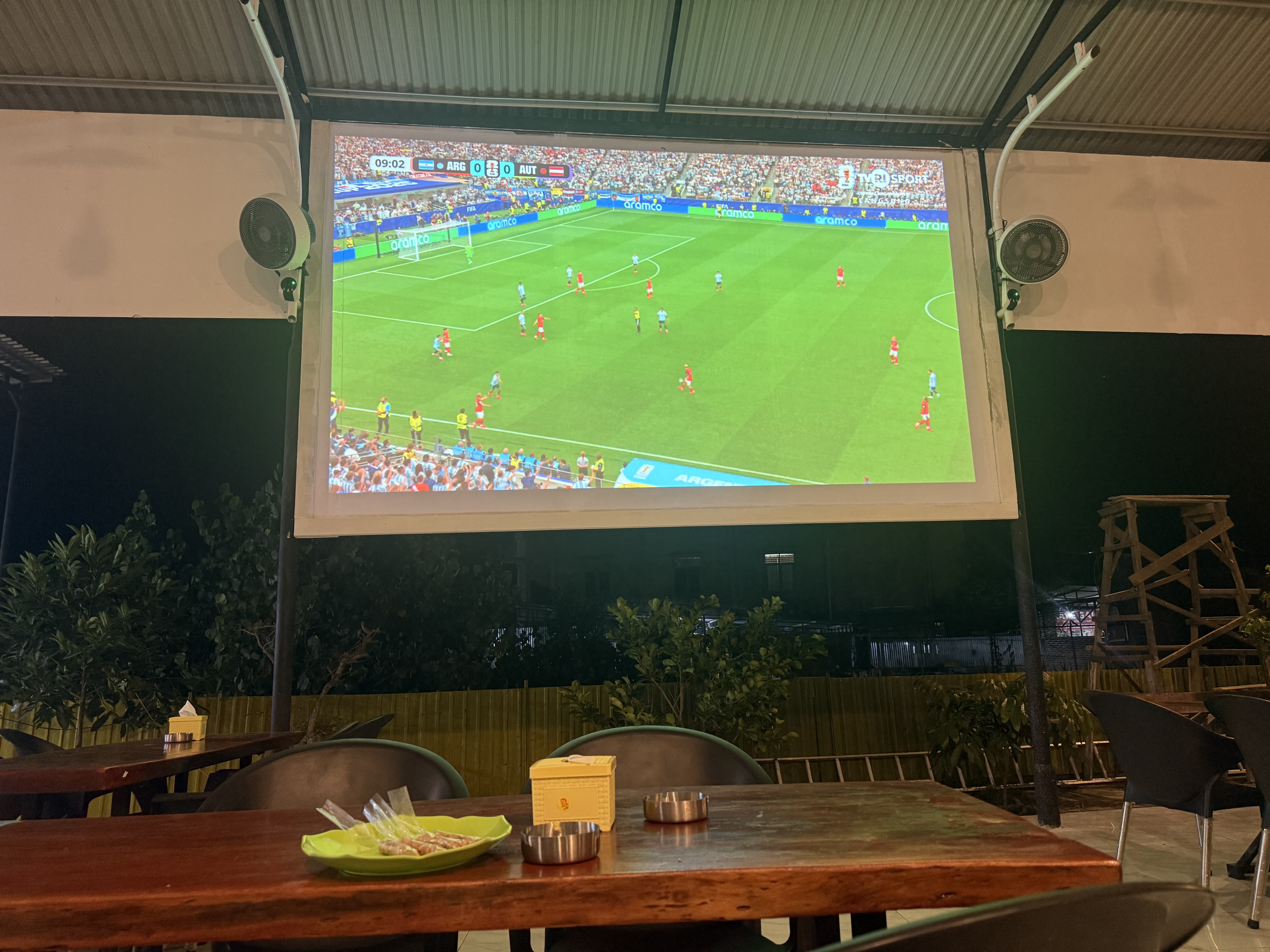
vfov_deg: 56.8
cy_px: 476
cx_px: 635
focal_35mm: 24
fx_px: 881
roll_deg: +1.4
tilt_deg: +11.6
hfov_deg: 71.6
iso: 250
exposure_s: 1/50
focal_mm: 6.76
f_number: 1.78
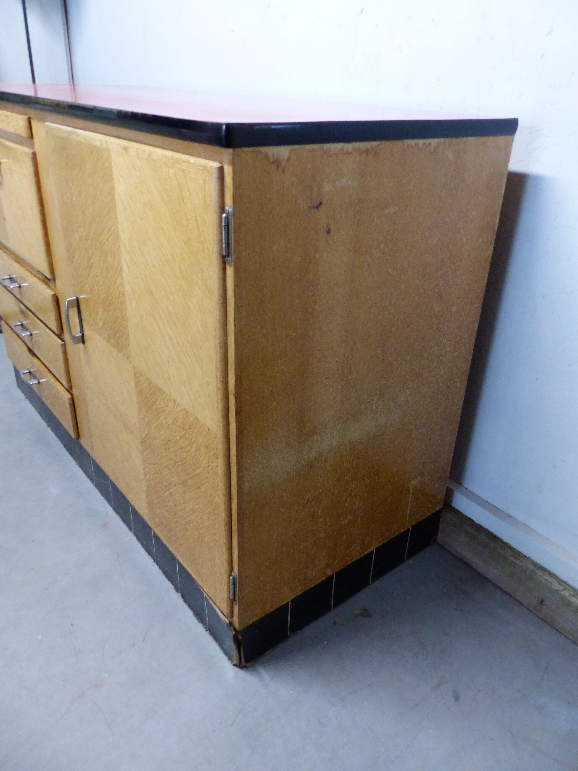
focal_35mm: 26
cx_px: 289
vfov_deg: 67.3
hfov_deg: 53.1
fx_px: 579
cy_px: 386
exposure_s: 1/13
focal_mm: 4.5
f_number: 2.8
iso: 400
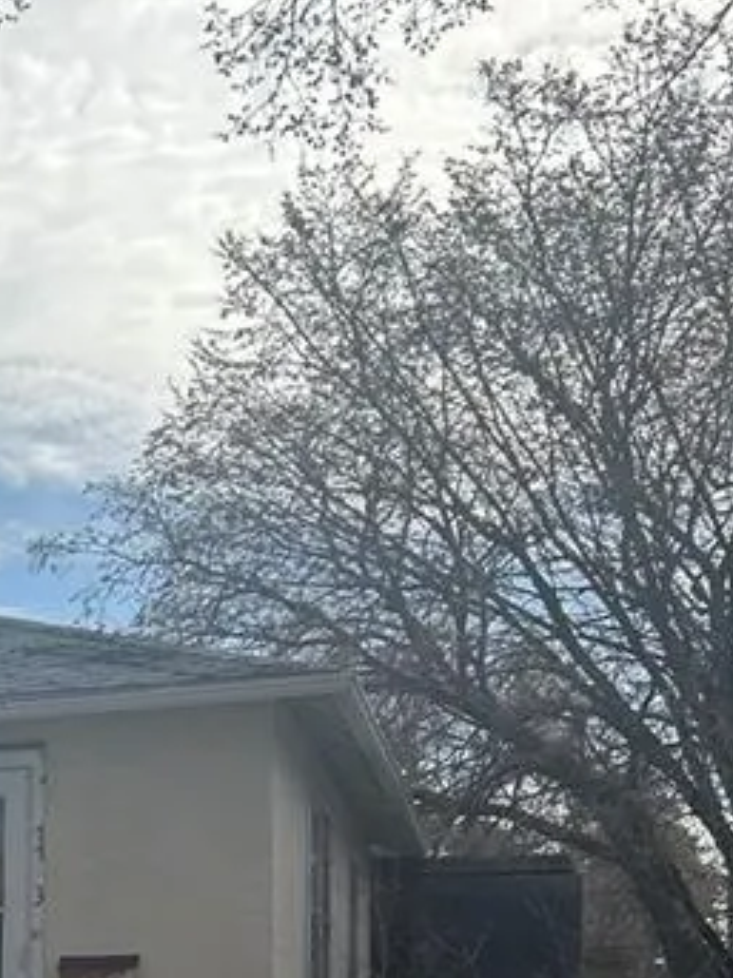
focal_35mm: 91
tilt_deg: +0.0
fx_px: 2571
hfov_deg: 14.8
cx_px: -436
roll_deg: +0.1
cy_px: 1172
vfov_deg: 20.2
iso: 50
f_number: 1.5
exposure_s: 1/7463
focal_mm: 5.7
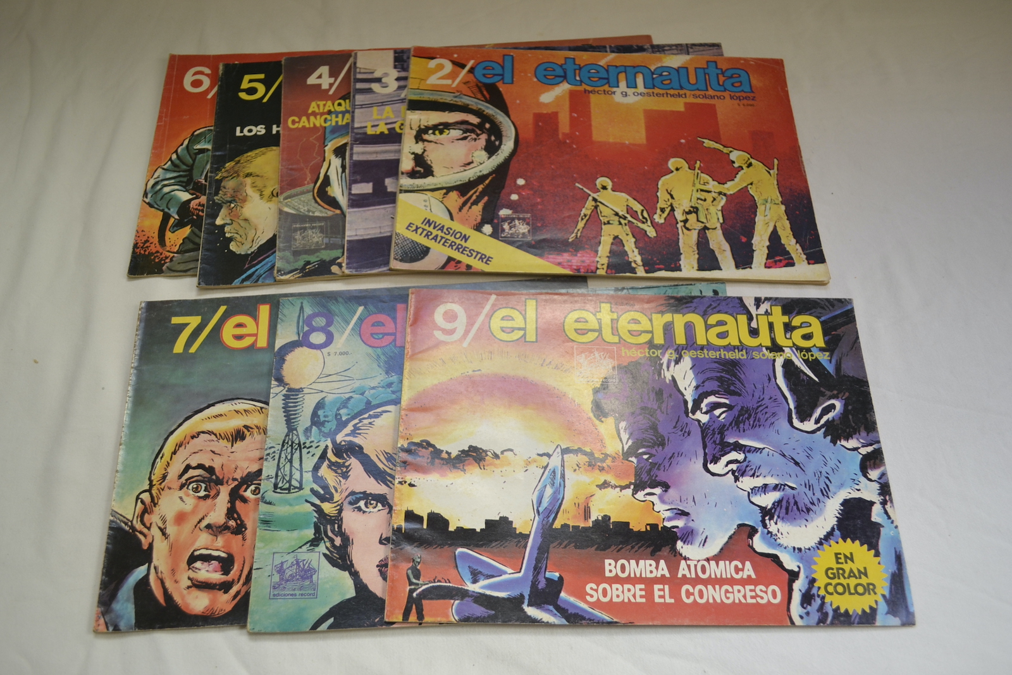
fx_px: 843
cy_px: 338
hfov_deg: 61.9
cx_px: 506
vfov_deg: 43.6
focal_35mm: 30
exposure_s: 1/80
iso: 400
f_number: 4.5
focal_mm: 20
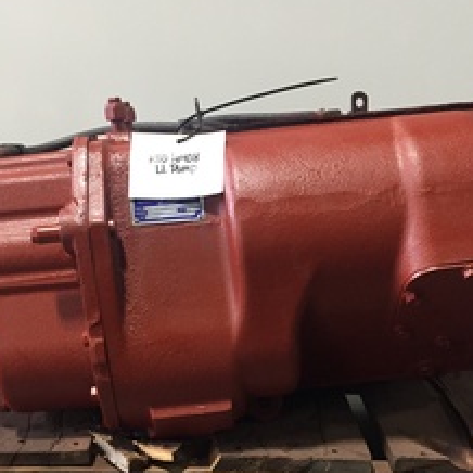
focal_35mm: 47
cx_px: 243
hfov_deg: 36.1
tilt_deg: -16.1
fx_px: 727
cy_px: 297
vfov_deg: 35.8
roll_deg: -2.2
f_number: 2.2
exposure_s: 1/30
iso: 160
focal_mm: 4.15
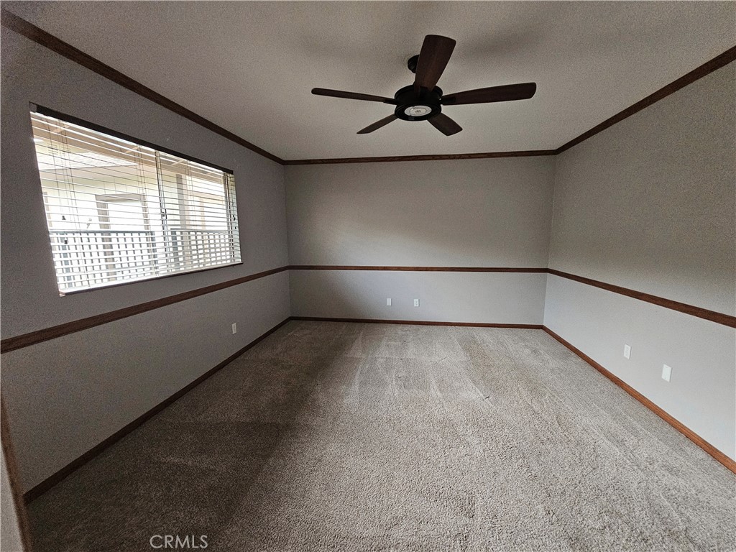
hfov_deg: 106.2
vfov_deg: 89.9
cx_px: 368
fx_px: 276
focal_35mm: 13
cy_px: 276
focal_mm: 2.2
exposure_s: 1/101
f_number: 2.2
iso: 500
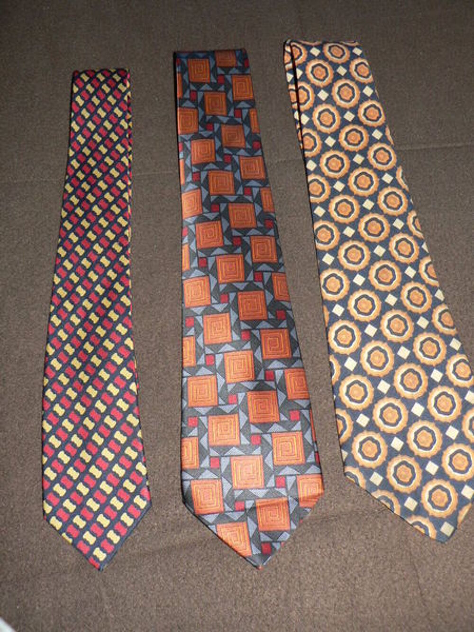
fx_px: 657
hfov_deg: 39.7
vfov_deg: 51.4
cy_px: 316
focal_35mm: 36
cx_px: 237
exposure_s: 1/60
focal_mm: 6
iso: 100
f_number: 2.8
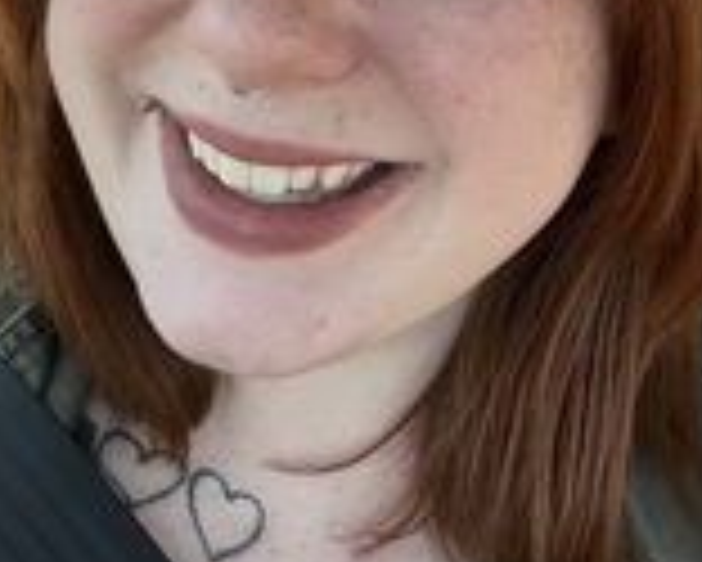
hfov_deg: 26.2
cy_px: 137
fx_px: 1497
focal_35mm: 72
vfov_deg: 21.1
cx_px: 495
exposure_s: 1/235
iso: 50
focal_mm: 2.69
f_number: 1.9
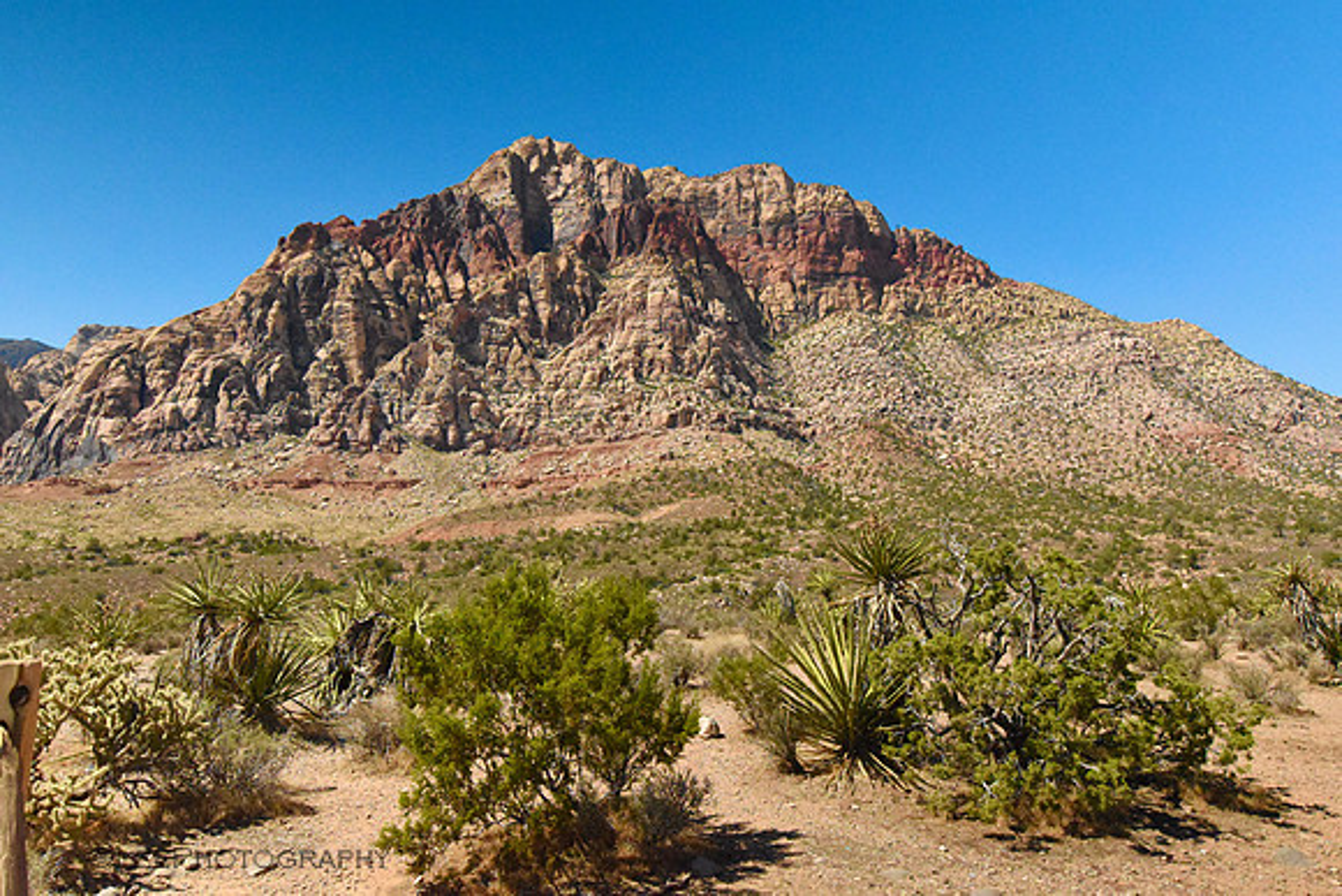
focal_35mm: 26
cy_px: 448
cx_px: 671
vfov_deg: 50.4
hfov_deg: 70.4
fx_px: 951
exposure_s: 1/1000
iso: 8000
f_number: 11
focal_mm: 17
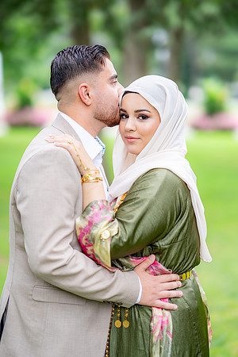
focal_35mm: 85
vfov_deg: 23.9
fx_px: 843
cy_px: 178
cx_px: 119
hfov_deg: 16.1
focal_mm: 85
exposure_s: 1/800
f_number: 1.4
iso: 100
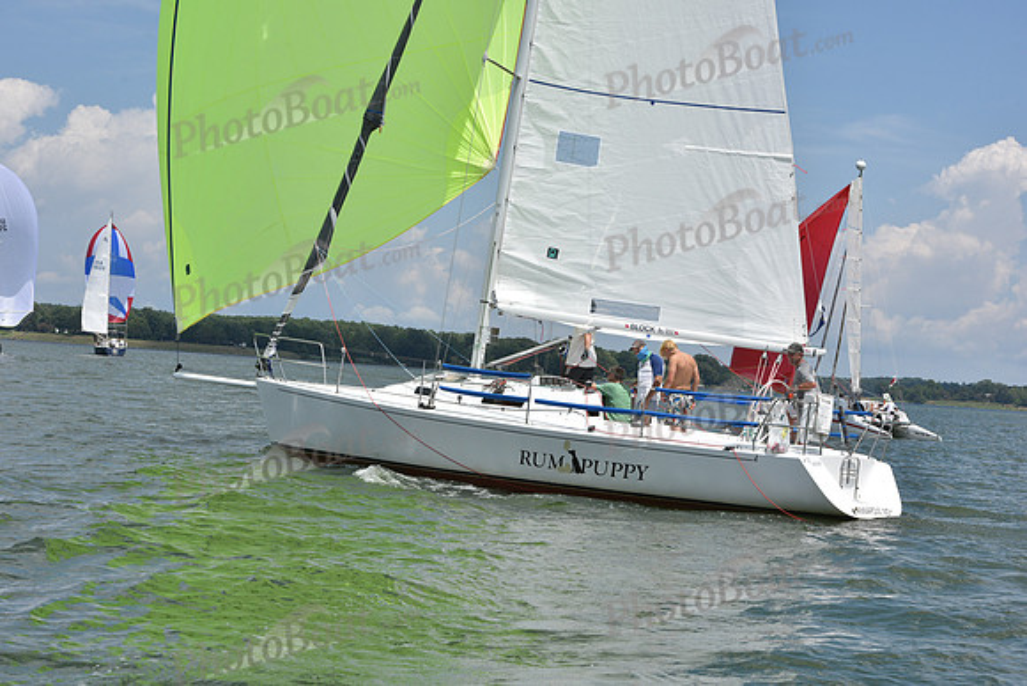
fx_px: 1997
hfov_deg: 28.8
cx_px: 514
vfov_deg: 19.5
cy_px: 343
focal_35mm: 70
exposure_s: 1/1000
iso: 320
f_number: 11
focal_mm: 70
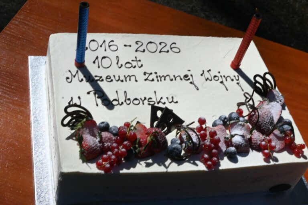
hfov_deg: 40.0
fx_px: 423
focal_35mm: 50
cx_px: 154
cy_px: 102
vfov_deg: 27.3
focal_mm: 33
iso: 100
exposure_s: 1/100
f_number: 16
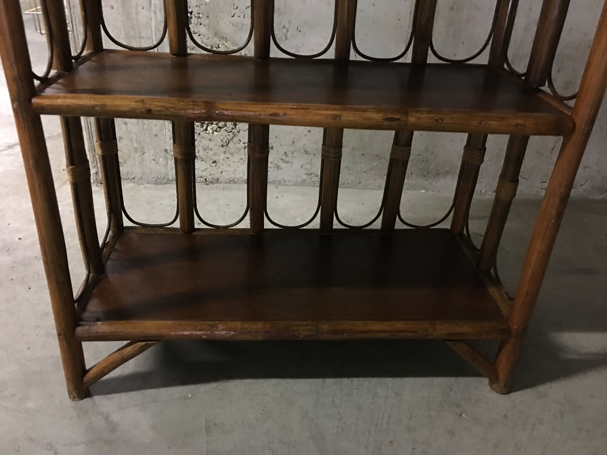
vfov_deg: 48.2
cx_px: 304
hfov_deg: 61.7
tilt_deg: -28.6
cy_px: 228
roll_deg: -3.7
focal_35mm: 29
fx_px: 509
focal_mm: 4.15
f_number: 2.2
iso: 125
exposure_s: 1/4
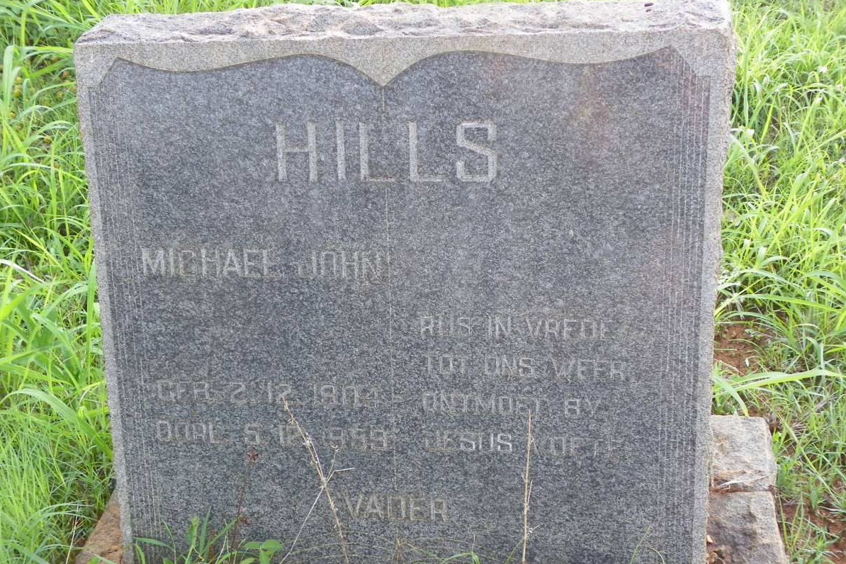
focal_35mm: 46
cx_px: 422
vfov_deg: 29.2
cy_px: 310
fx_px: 1081
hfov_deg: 42.7
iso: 64
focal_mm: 7.9
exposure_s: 1/40
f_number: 3.2
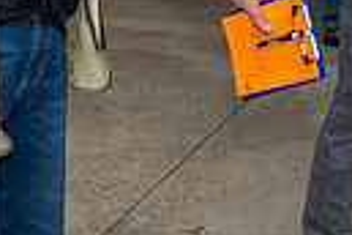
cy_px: -101
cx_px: -52
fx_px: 1408
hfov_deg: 13.9
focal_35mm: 144
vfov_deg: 9.3
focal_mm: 32
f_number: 10
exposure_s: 1/250
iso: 200
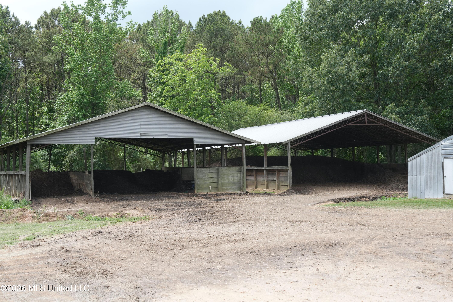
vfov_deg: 29.9
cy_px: 151
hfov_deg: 43.6
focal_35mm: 45
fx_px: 566
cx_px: 226
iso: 320
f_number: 7.1
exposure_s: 1/320
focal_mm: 45
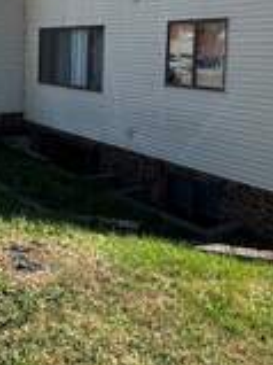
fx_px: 463
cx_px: 123
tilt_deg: -3.5
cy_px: 94
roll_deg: -4.5
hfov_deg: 32.8
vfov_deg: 41.8
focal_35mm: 44
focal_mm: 2.22
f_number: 2.2
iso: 50
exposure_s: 1/963
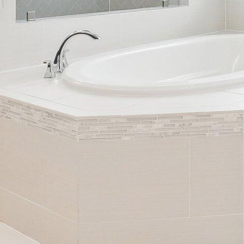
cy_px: -53
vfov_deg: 26.9
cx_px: 170
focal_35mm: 56
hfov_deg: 30.2
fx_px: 447
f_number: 8
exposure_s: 1/25
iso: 400
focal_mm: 10
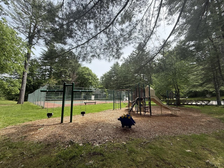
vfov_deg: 85.7
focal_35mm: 14
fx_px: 91
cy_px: 84
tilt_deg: +9.7
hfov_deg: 102.1
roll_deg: +1.0
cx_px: 112
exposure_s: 1/1068
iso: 64
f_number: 2.2
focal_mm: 2.22
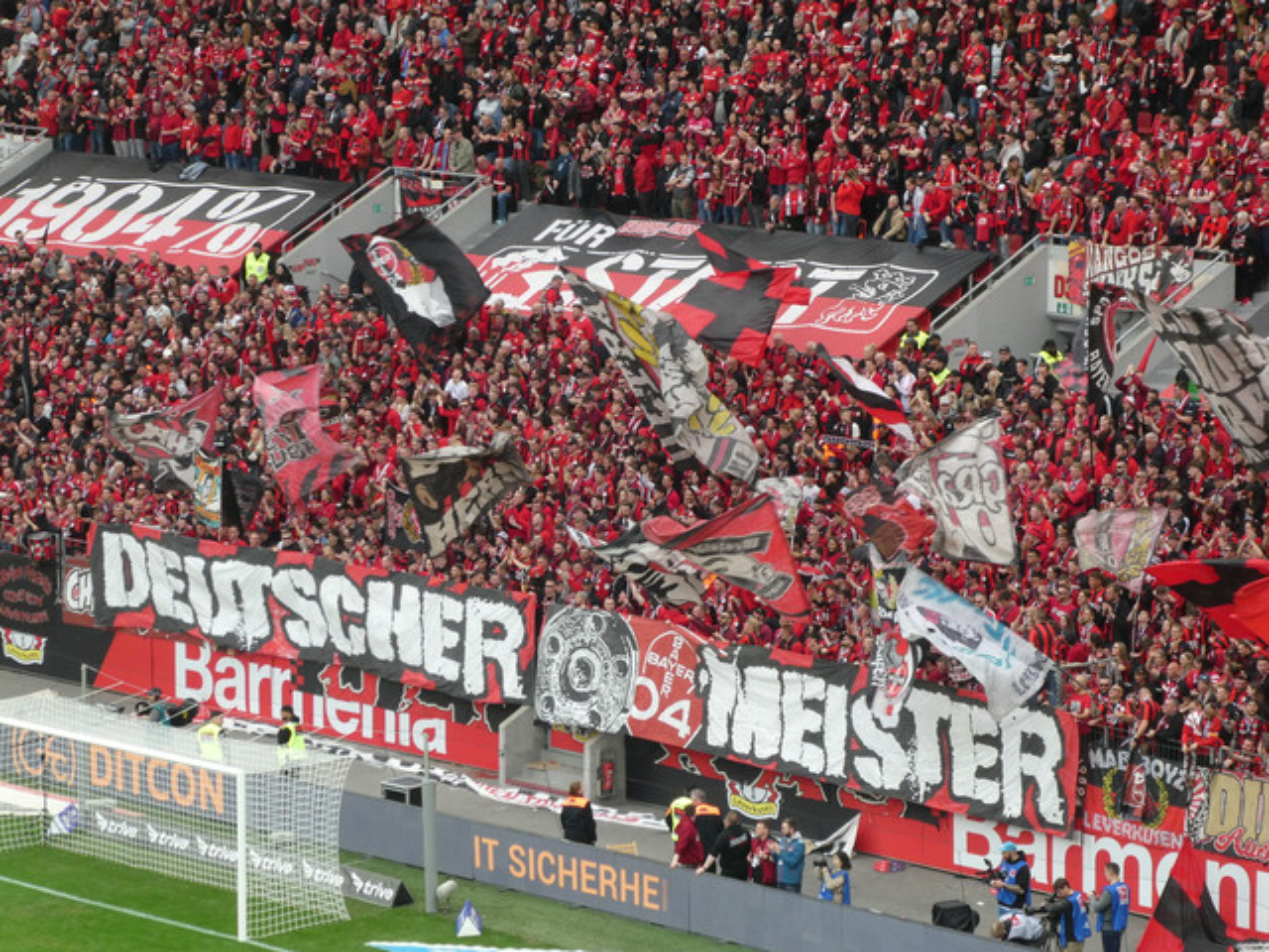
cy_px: 476
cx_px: 634
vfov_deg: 9.8
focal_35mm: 151
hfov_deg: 13.1
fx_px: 5536
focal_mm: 27.1
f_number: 5.4
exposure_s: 1/80
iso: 200
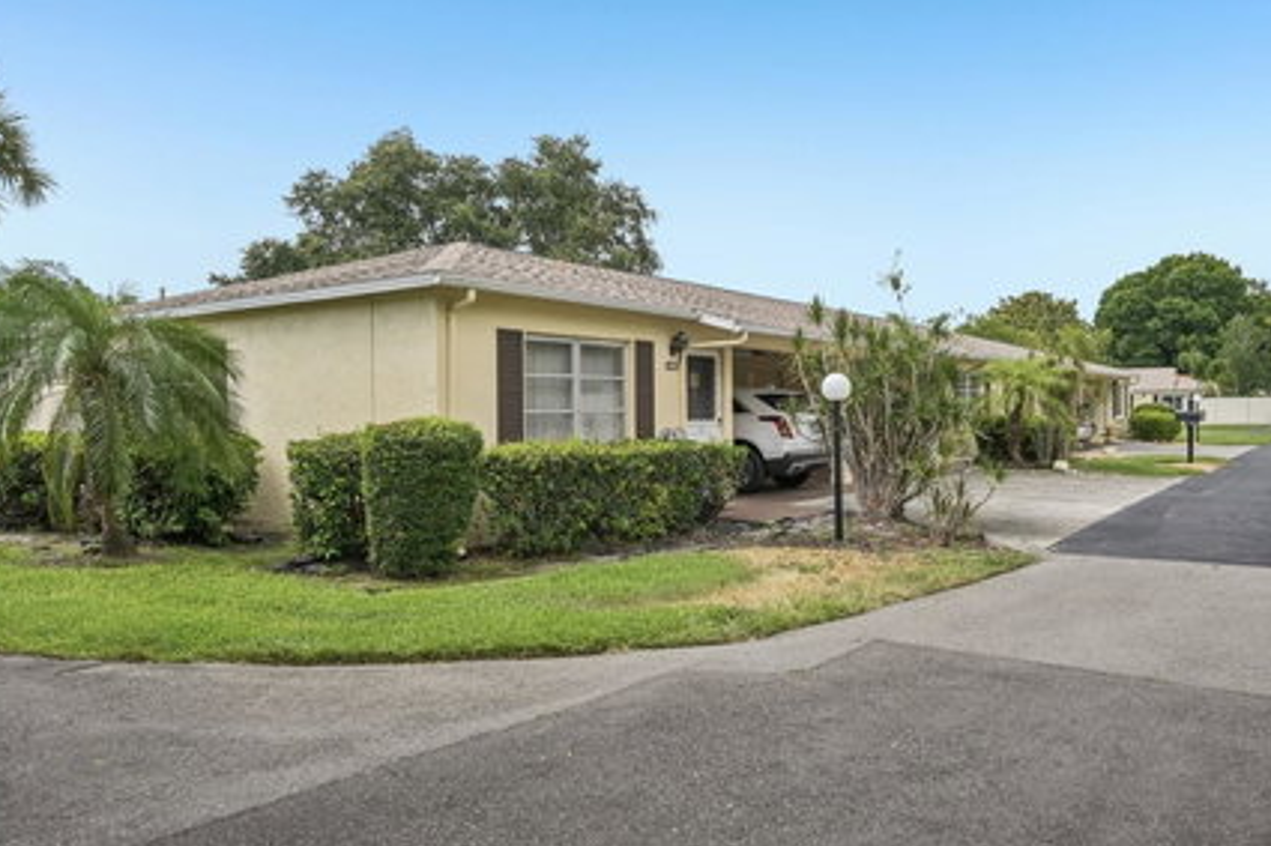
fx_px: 918
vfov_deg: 49.5
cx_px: 628
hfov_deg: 69.4
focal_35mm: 26
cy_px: 422
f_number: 8
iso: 400
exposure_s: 1/400
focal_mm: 23
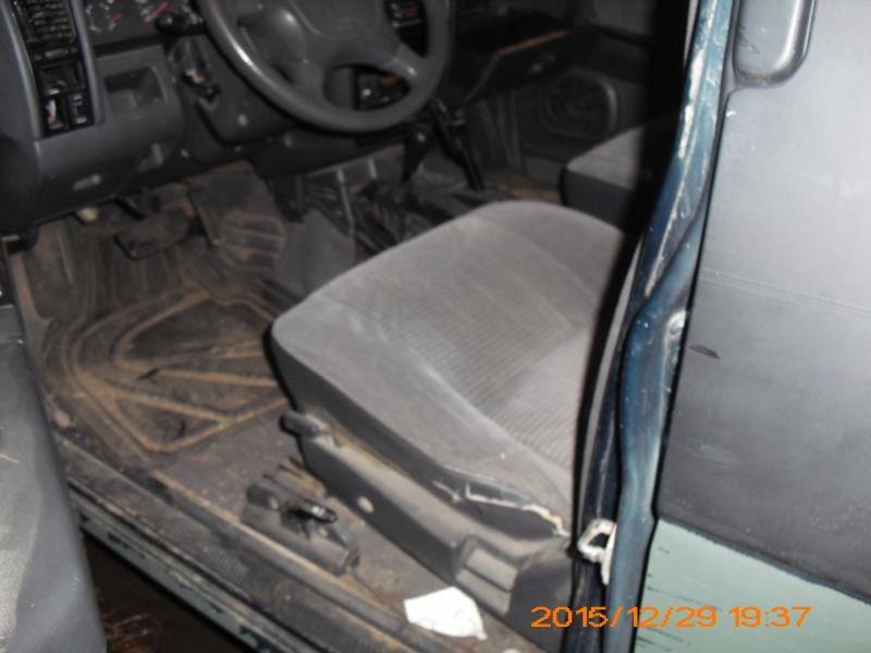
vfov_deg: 39.7
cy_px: 326
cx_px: 436
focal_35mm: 36
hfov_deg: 51.4
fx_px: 906
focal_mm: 6.3
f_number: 3.1
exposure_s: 1/60
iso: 200
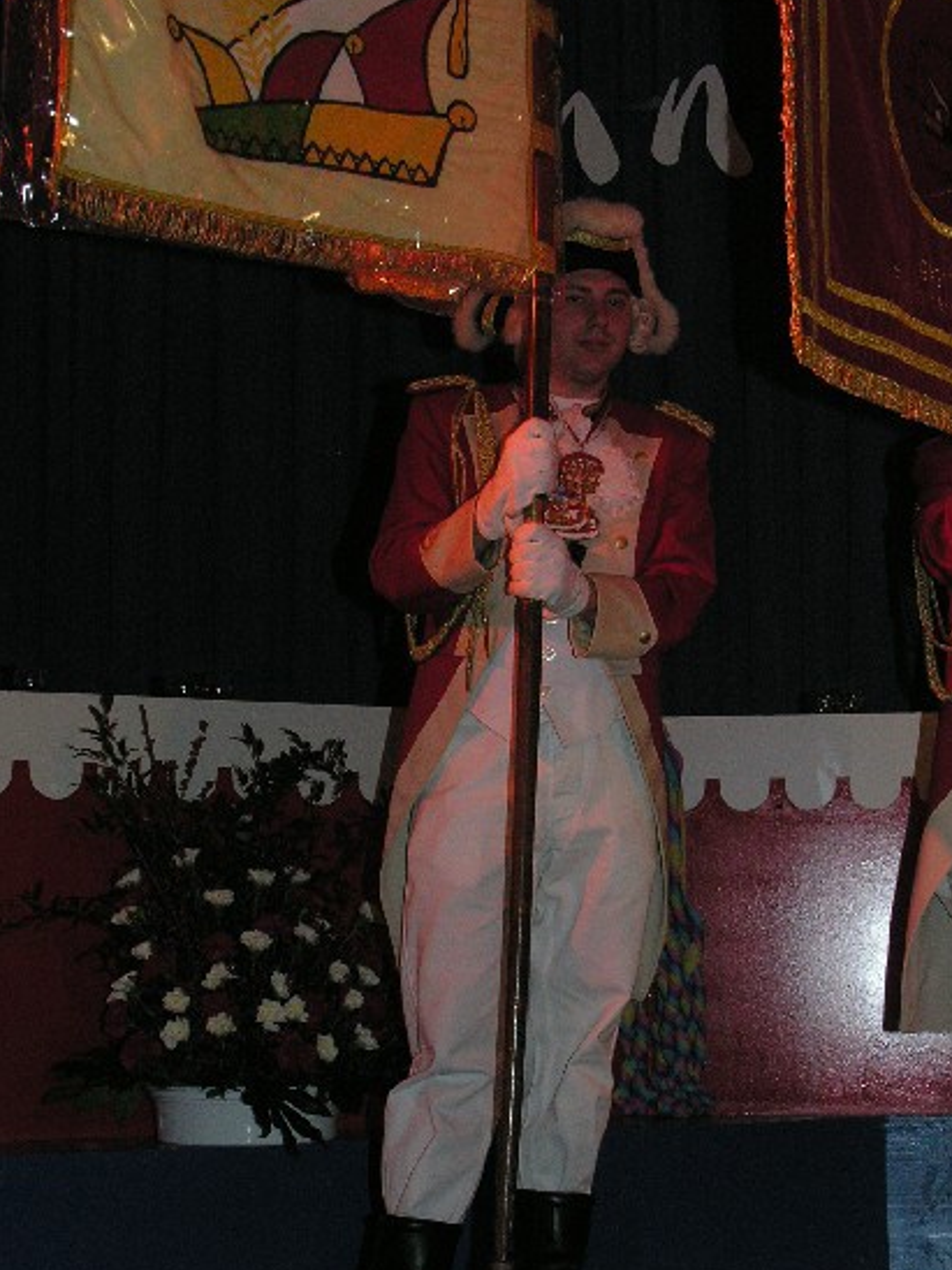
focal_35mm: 73
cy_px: 781
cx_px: 542
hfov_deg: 20.2
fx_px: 2677
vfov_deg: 26.6
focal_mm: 12.7
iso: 200
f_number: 4.4
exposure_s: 1/60.1
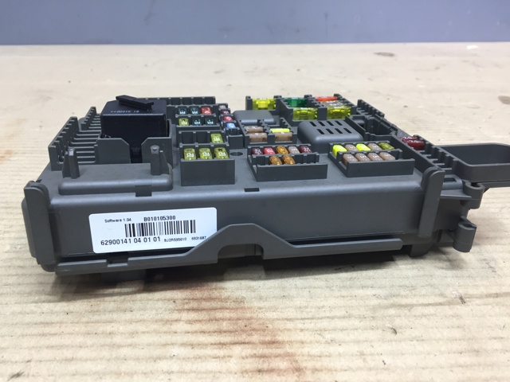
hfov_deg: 61.7
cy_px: 191
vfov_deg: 48.2
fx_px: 427
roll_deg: -1.4
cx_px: 255
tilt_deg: -27.1
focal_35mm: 29
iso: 100
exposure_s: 1/33
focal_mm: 4.15
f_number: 2.2
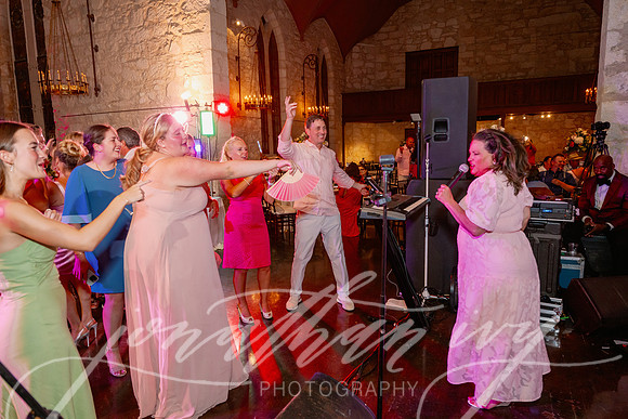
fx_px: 419
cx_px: 314
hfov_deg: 73.7
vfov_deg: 53.2
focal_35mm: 24
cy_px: 210
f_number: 3.5
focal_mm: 24
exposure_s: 1/160
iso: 1000
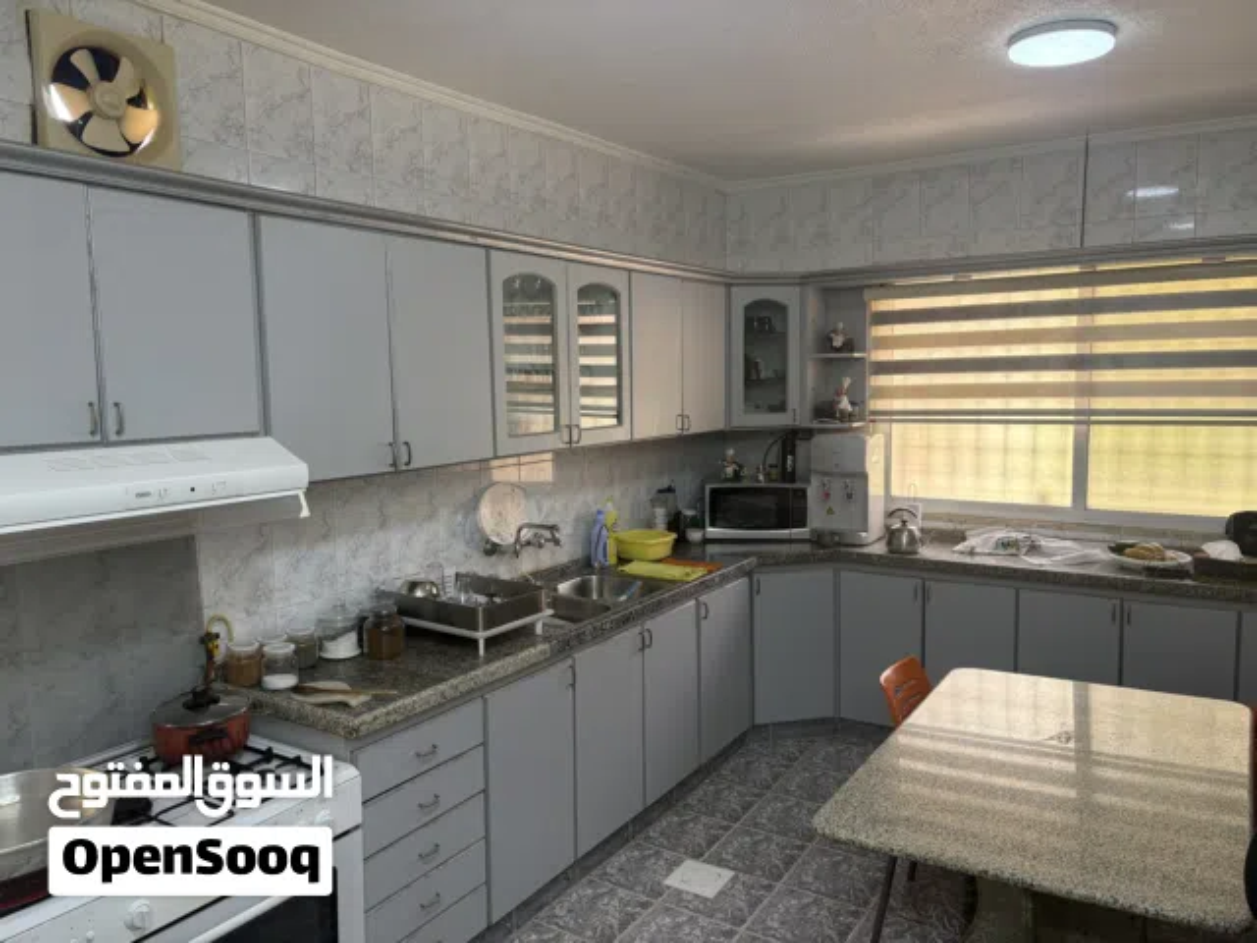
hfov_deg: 67.3
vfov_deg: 53.1
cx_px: 628
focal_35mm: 26
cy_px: 472
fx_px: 944
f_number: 1.6
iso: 125
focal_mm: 5.96
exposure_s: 1/147
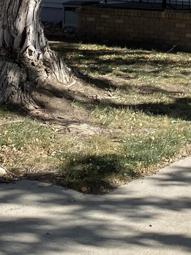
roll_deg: -0.6
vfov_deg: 19.1
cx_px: 271
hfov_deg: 14.4
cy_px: -55
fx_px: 714
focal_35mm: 97
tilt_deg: +3.8
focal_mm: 4.25
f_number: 1.8
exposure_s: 1/1608
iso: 32
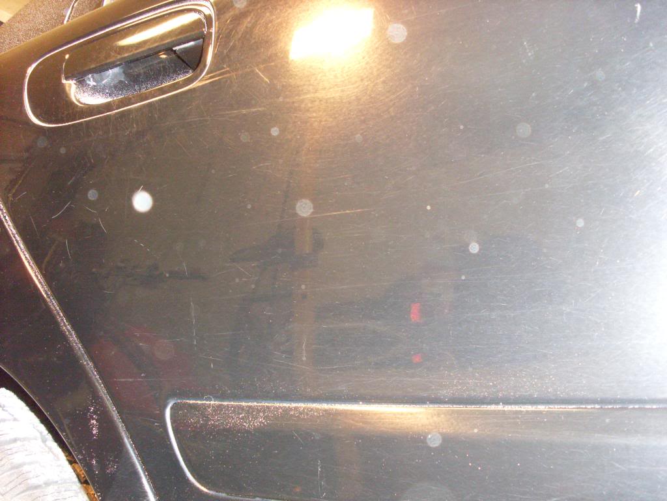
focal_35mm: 38
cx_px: 334
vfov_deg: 37.7
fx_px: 732
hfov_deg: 49.0
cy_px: 250
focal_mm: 6.3
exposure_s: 1/45
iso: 320
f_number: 3
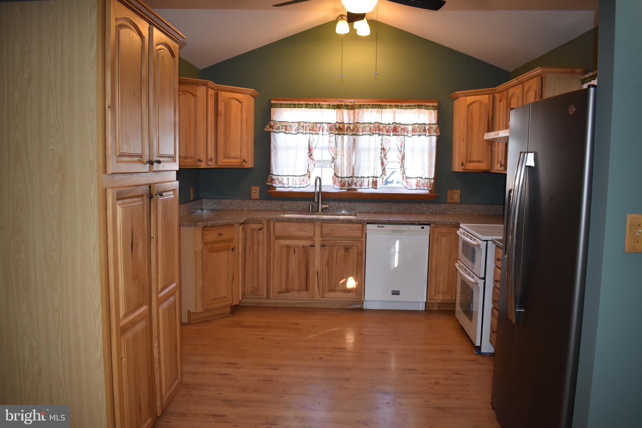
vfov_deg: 47.9
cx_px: 321
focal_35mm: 27
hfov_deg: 67.4
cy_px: 214
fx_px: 481
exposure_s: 1/125
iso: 800
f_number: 3.5
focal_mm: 18
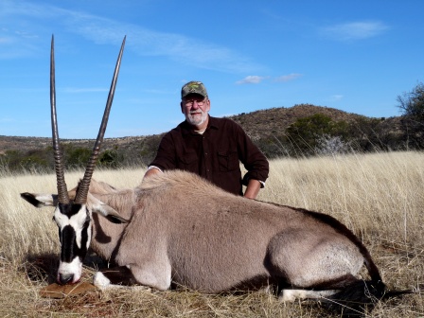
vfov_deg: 34.3
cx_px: 212
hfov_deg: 44.8
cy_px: 159
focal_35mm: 42
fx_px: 514
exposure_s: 1/320
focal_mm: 7.6
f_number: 5.6
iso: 80
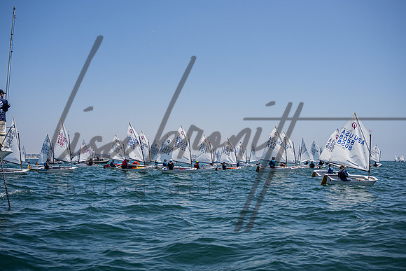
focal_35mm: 36
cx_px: 202
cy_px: 135
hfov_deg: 53.5
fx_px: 403
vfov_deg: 37.2
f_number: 4
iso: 500
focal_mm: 28
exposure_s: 1/6400
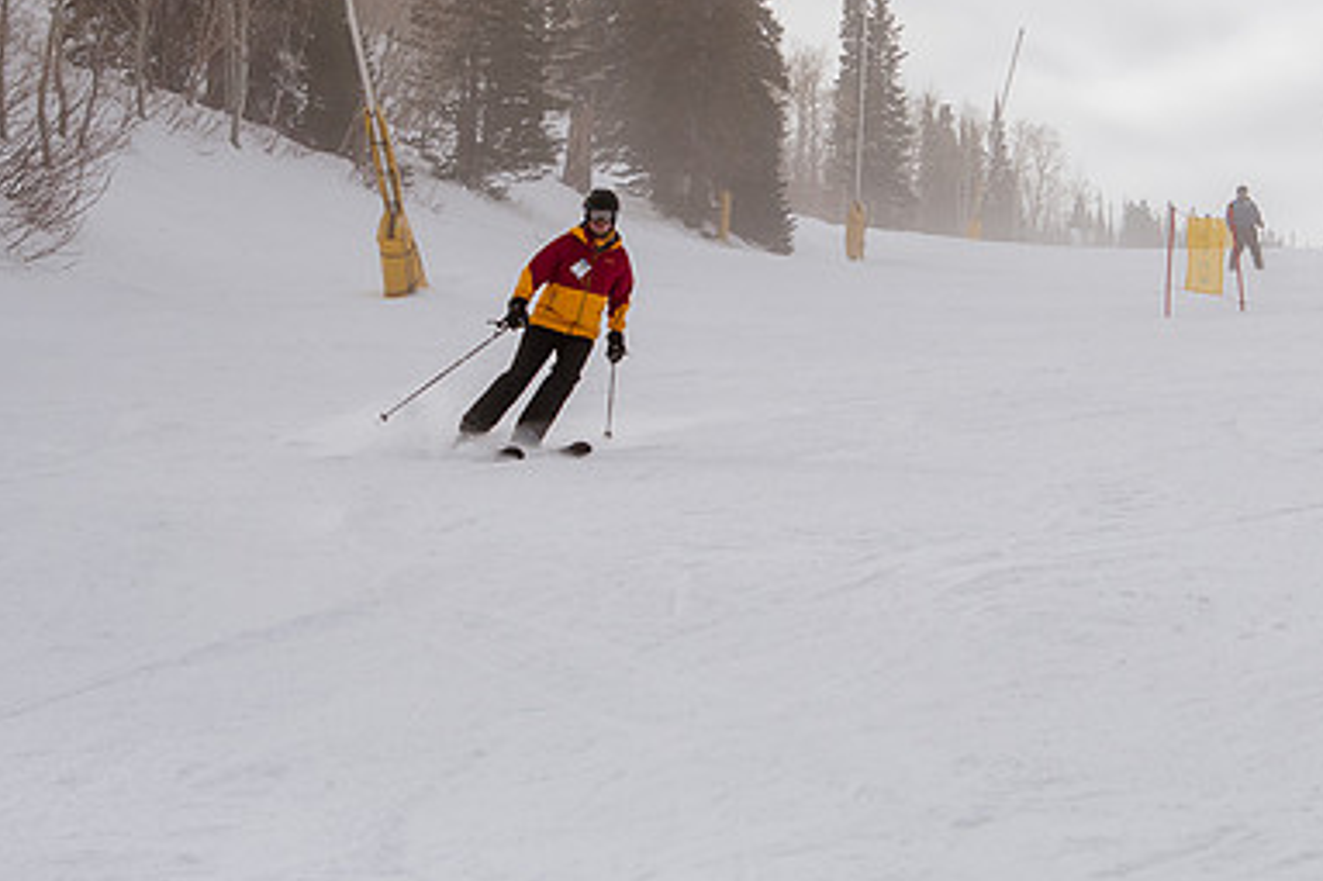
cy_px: 233
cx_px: 995
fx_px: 4592
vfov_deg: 10.9
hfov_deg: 16.3
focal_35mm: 125
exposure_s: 1/3200
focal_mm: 55
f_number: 5.6
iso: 400
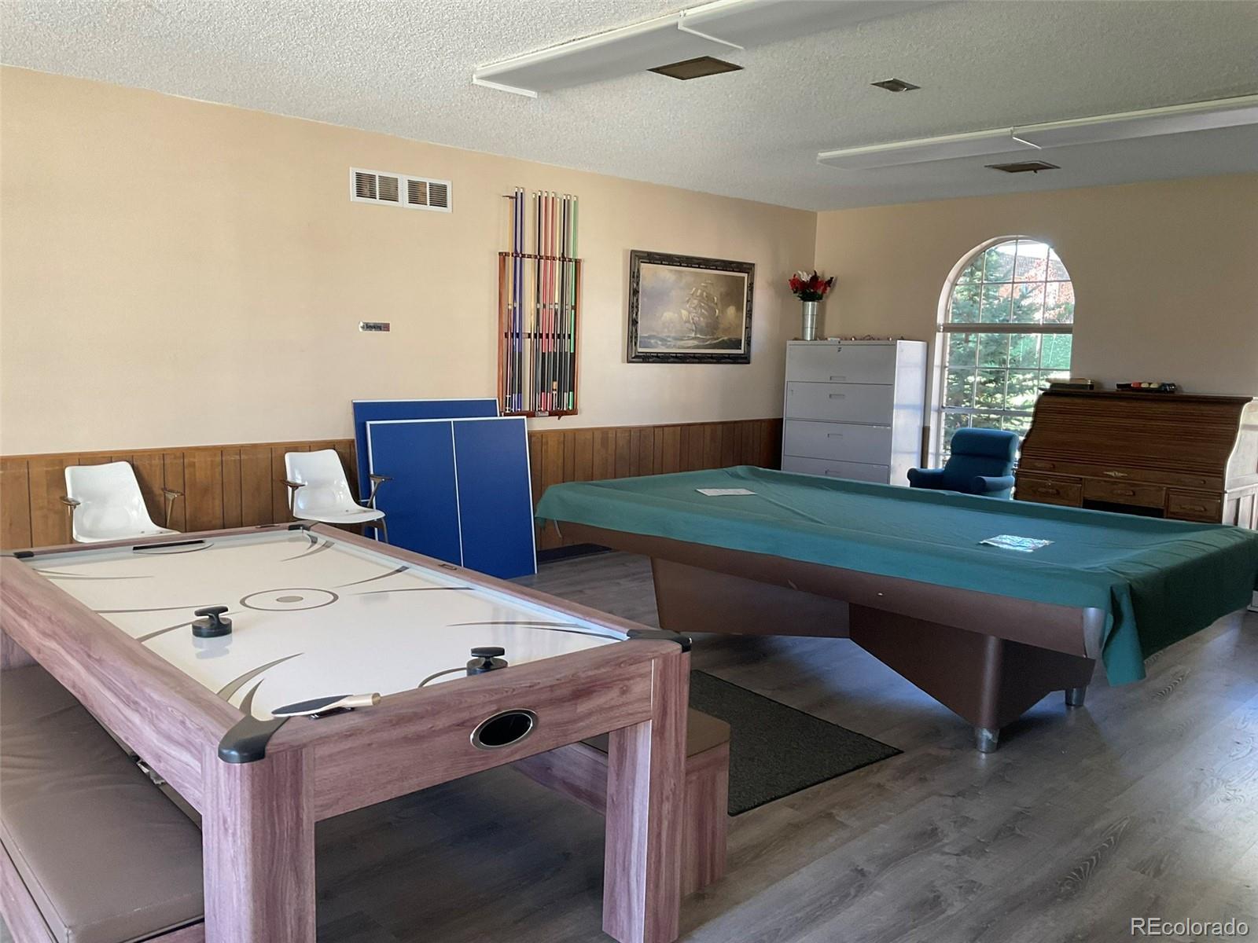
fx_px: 1054
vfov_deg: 48.2
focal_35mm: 29
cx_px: 629
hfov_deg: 61.7
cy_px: 472
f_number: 1.8
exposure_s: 1/60
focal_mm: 3
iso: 80
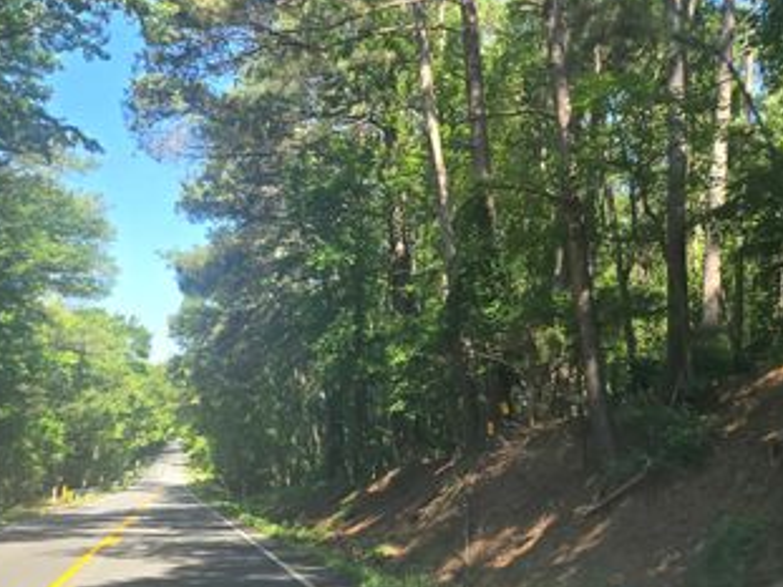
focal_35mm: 37
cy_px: 273
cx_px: 551
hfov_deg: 48.9
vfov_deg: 38.6
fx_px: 837
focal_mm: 6.3
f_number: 1.7
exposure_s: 1/180
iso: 20
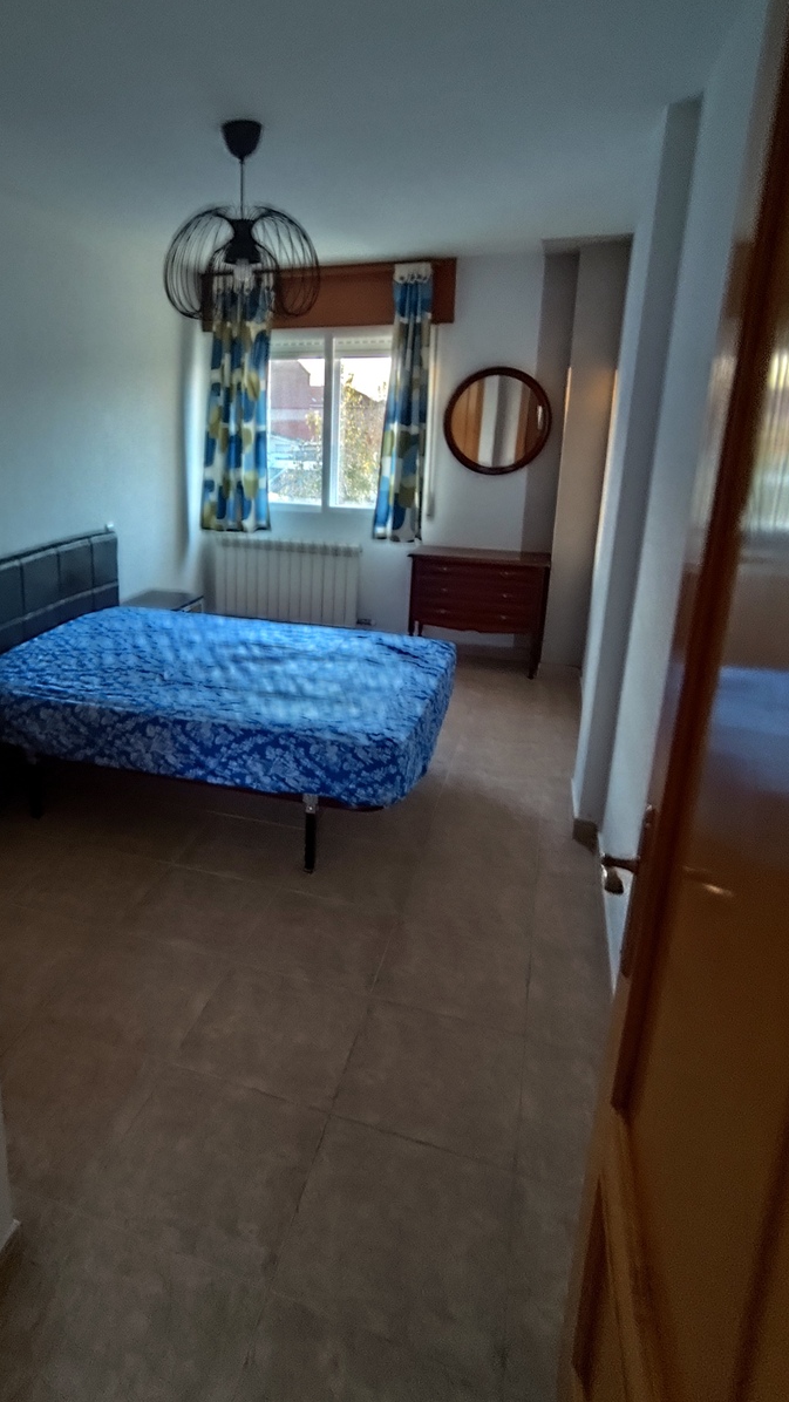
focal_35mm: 21
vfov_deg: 83.4
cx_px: 250
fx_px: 781
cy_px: 607
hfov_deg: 52.4
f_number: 2.2
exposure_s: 1/20
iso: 400
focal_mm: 1.65
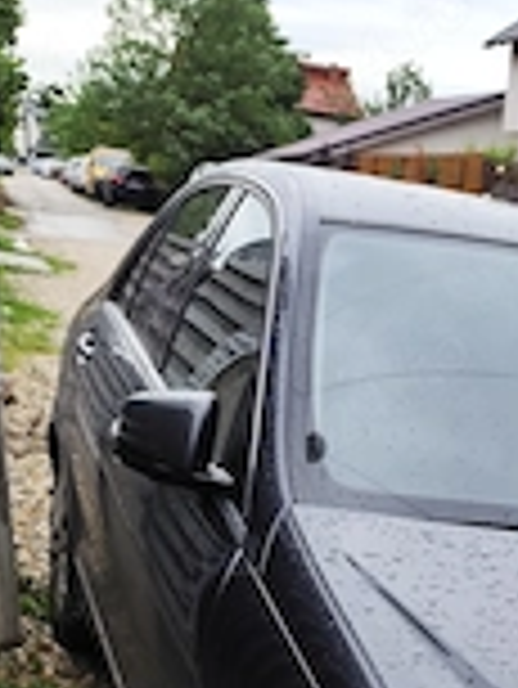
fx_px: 1195
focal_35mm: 60
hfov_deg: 23.7
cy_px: 859
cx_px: 482
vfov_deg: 27.6
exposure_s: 1/211
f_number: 1.65
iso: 50
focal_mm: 6.19
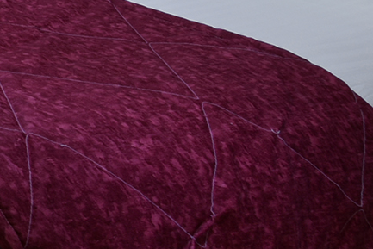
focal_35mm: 97
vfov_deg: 11.0
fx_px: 1005
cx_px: -734
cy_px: -415
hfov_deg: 11.6
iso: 100
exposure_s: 1/2
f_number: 13
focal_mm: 14
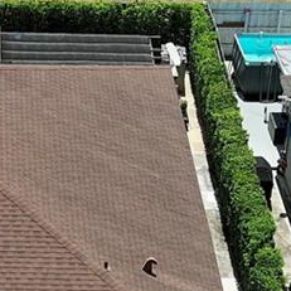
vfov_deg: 10.0
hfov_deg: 10.1
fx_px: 1626
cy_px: 368
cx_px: -33
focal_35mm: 171
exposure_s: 1/1613
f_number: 2.8
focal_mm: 10.57
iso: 100
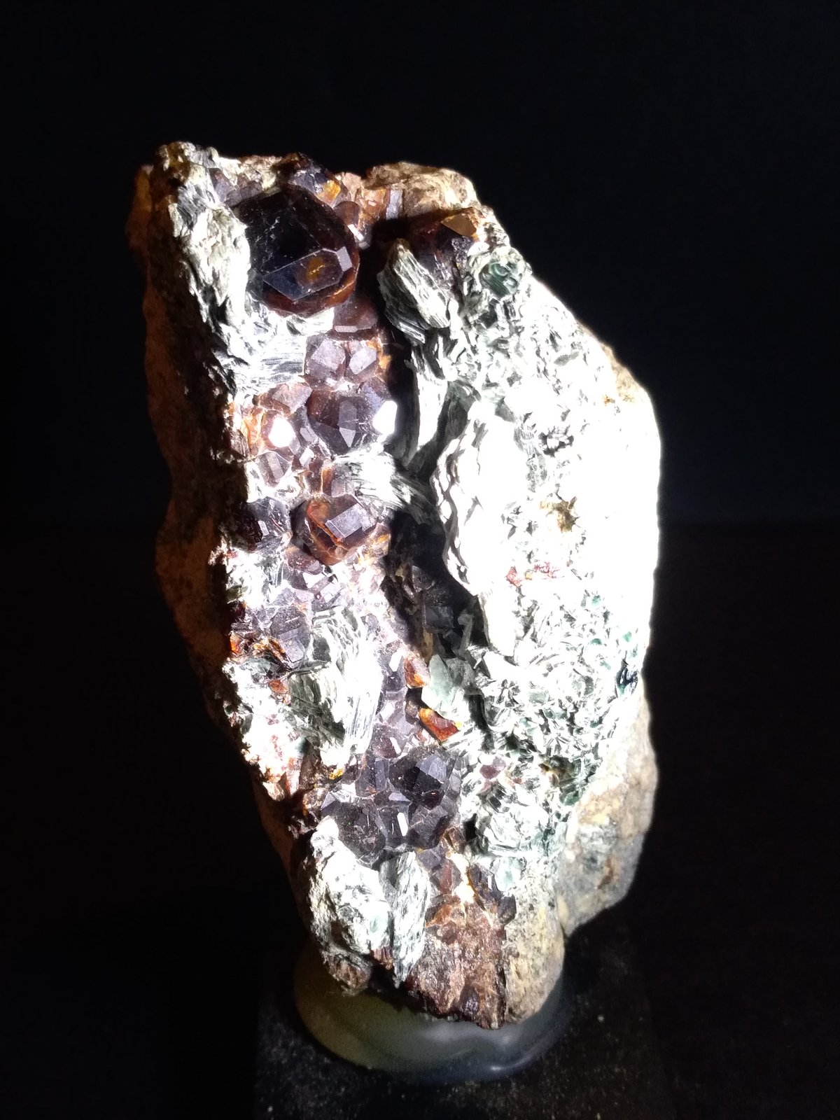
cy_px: 560
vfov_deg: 67.3
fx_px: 841
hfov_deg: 53.1
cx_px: 420
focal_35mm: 26
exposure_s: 1/30
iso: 299
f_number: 2
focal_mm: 3.54
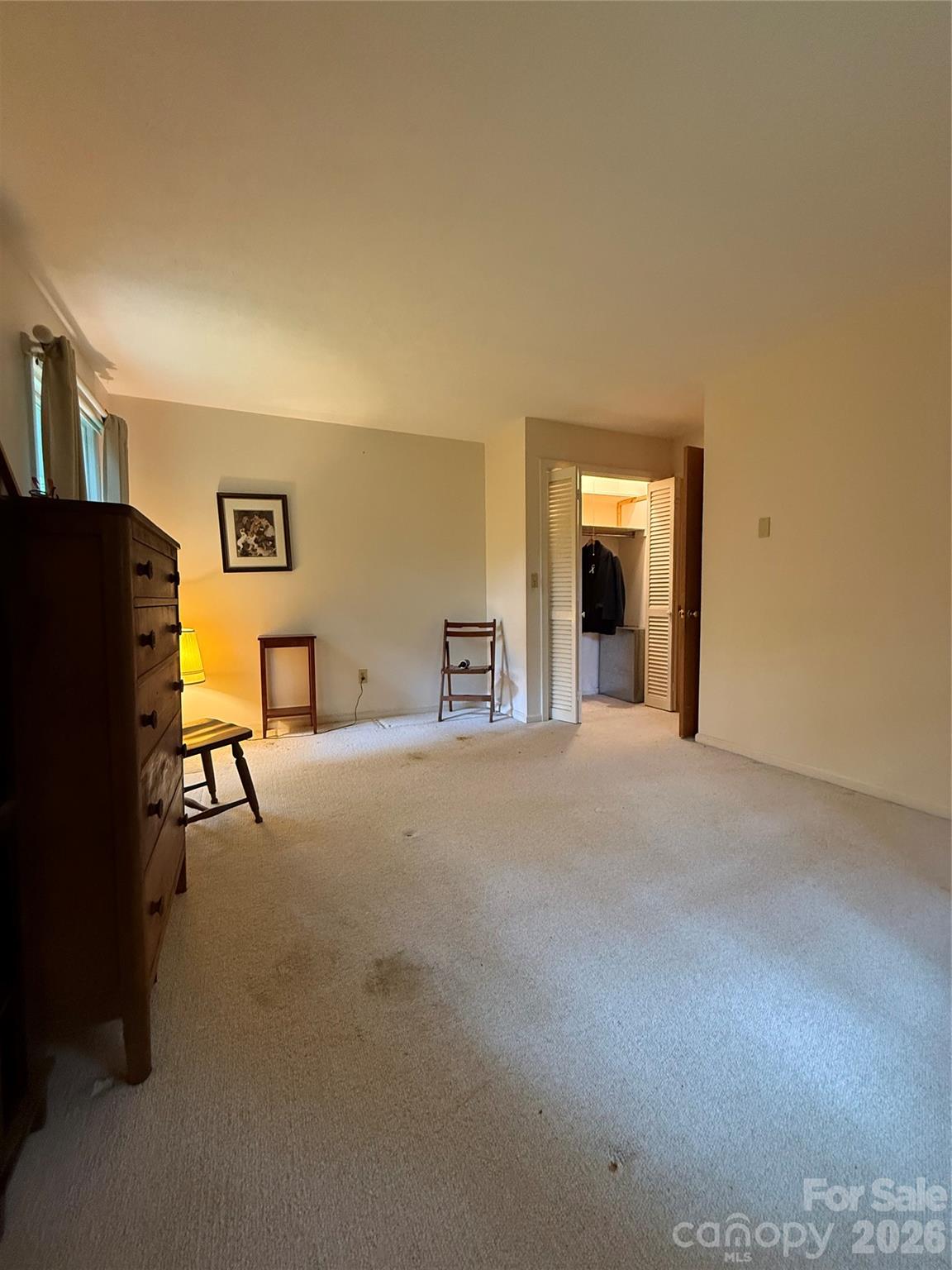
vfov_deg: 102.1
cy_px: 635
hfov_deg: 85.7
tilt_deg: -3.9
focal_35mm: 14
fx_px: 513
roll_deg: -0.1
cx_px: 476
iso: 640
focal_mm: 2.22
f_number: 2.2
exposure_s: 1/60
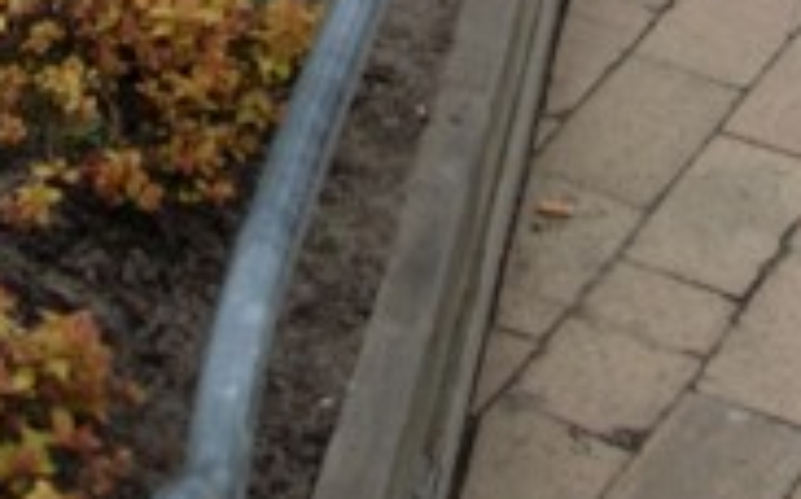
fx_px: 3839
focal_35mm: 176
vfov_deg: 6.6
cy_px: -1116
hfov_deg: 11.9
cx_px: 552
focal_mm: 7.8
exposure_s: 1/767
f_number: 2.8
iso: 64
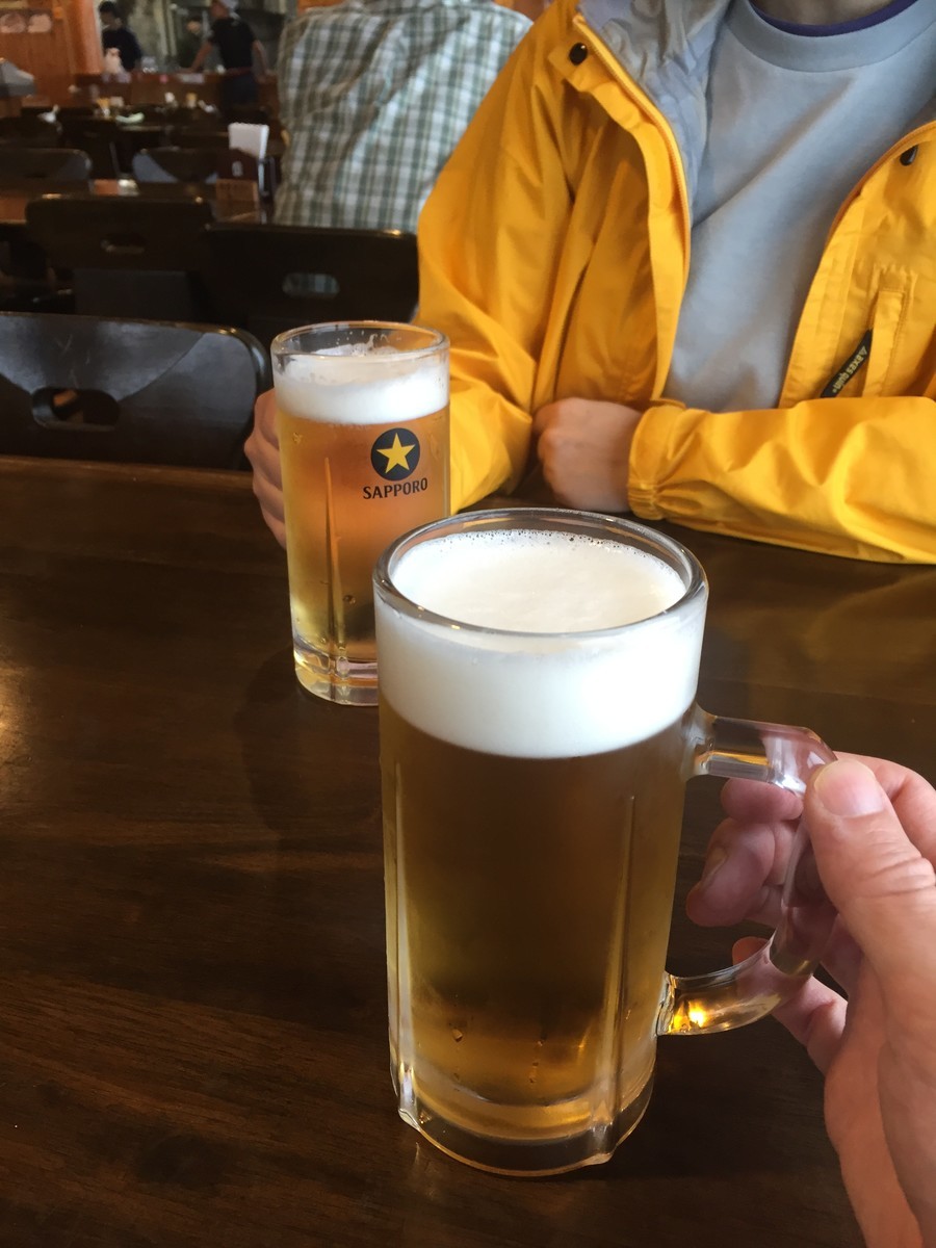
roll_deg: +0.3
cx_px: 468
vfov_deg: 61.7
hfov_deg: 48.2
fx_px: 1046
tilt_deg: -26.1
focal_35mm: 29
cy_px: 624
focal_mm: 4.15
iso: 80
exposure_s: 1/30
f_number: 2.2
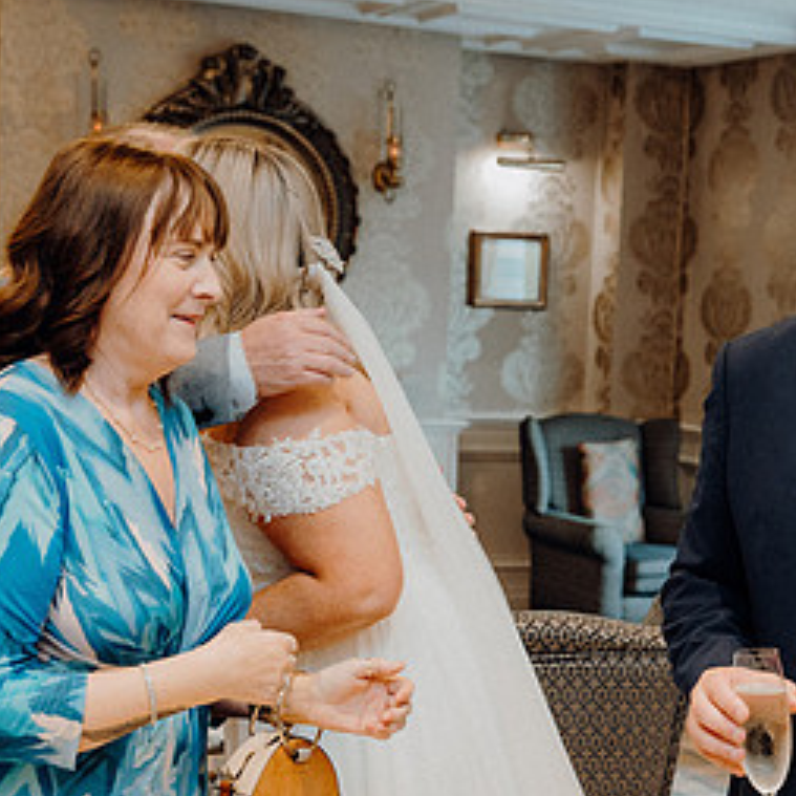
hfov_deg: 23.8
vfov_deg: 23.9
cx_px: 579
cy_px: 533
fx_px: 1873
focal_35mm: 72
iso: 2000
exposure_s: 1/160
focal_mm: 37
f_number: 3.5
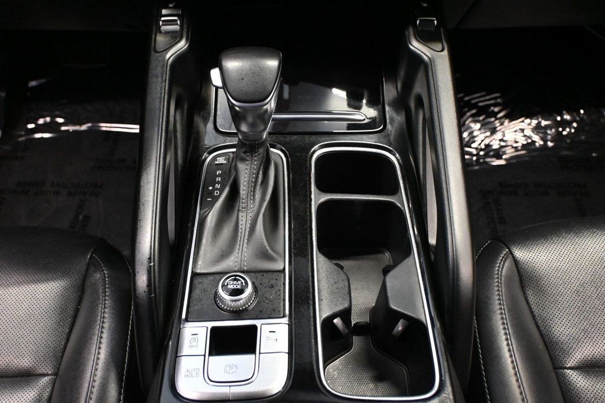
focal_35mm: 34
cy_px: 202
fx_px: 567
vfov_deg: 39.1
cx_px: 302
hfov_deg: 56.2
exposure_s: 1/60
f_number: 4
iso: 5600
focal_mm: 22.5
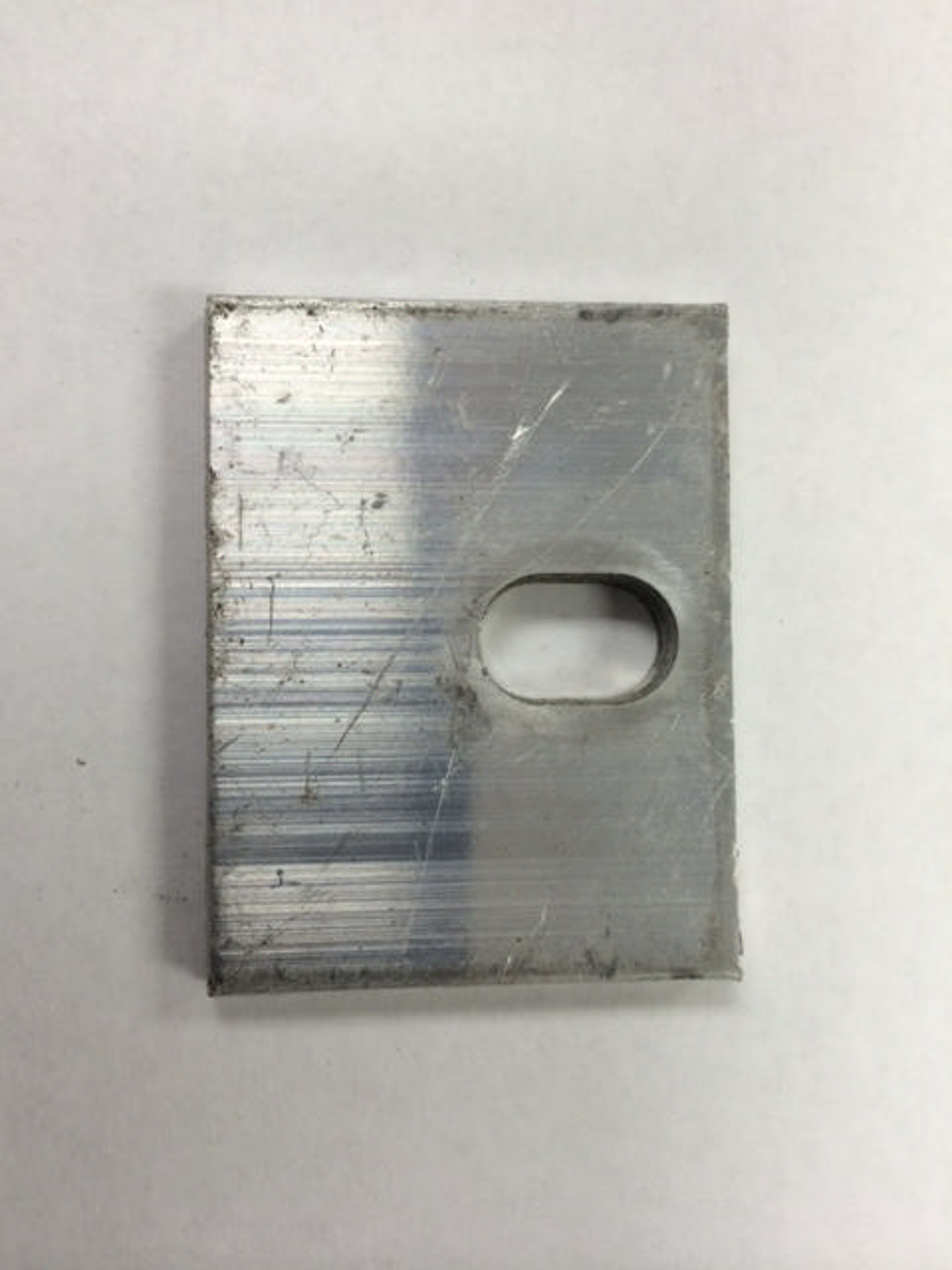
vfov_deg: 60.0
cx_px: 476
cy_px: 635
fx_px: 1100
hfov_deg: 46.8
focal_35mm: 30
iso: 40
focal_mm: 4.12
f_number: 2.2
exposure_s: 1/30
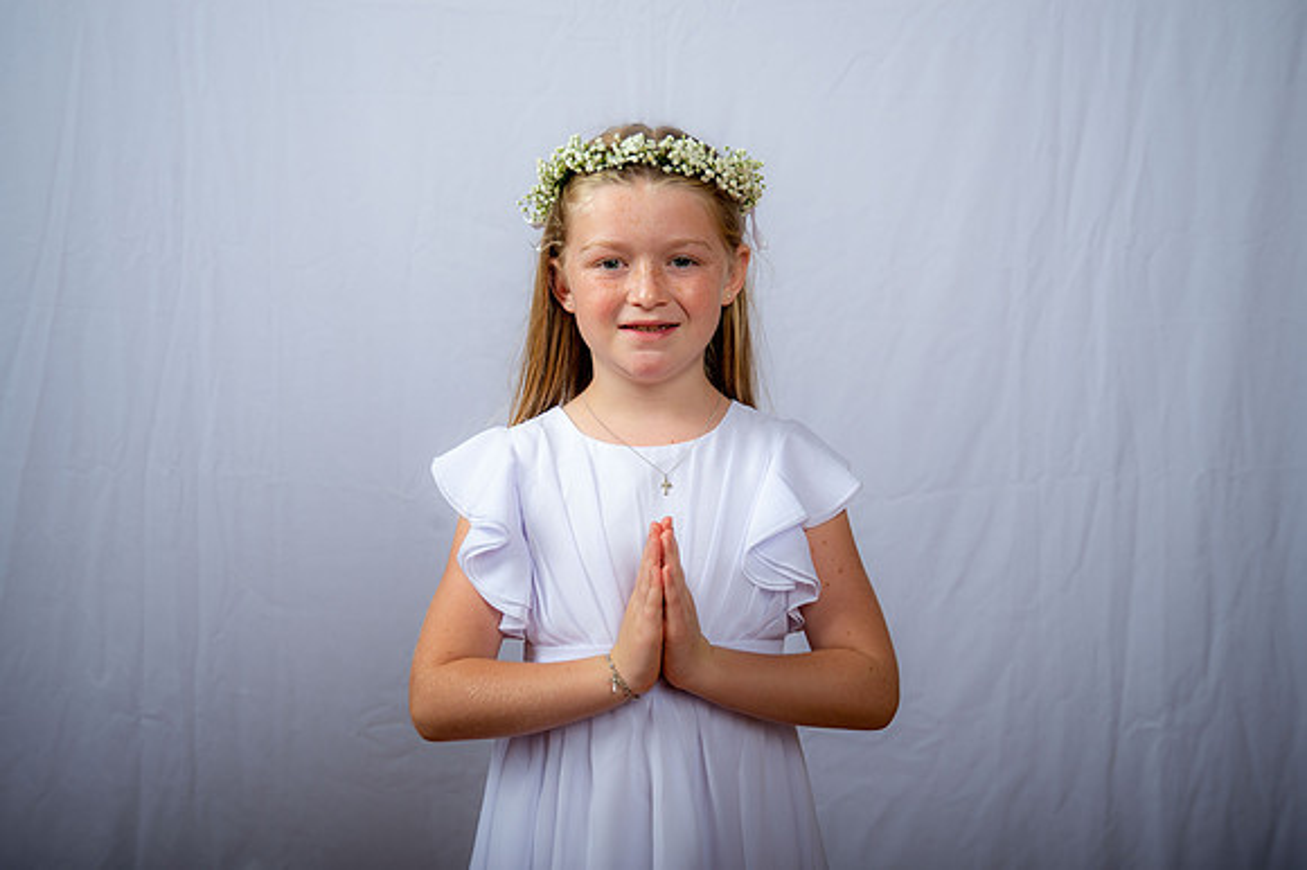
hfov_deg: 36.3
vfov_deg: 24.6
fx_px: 1996
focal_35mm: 55
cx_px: 654
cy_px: 435
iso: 250
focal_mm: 55
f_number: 6.3
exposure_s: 1/200
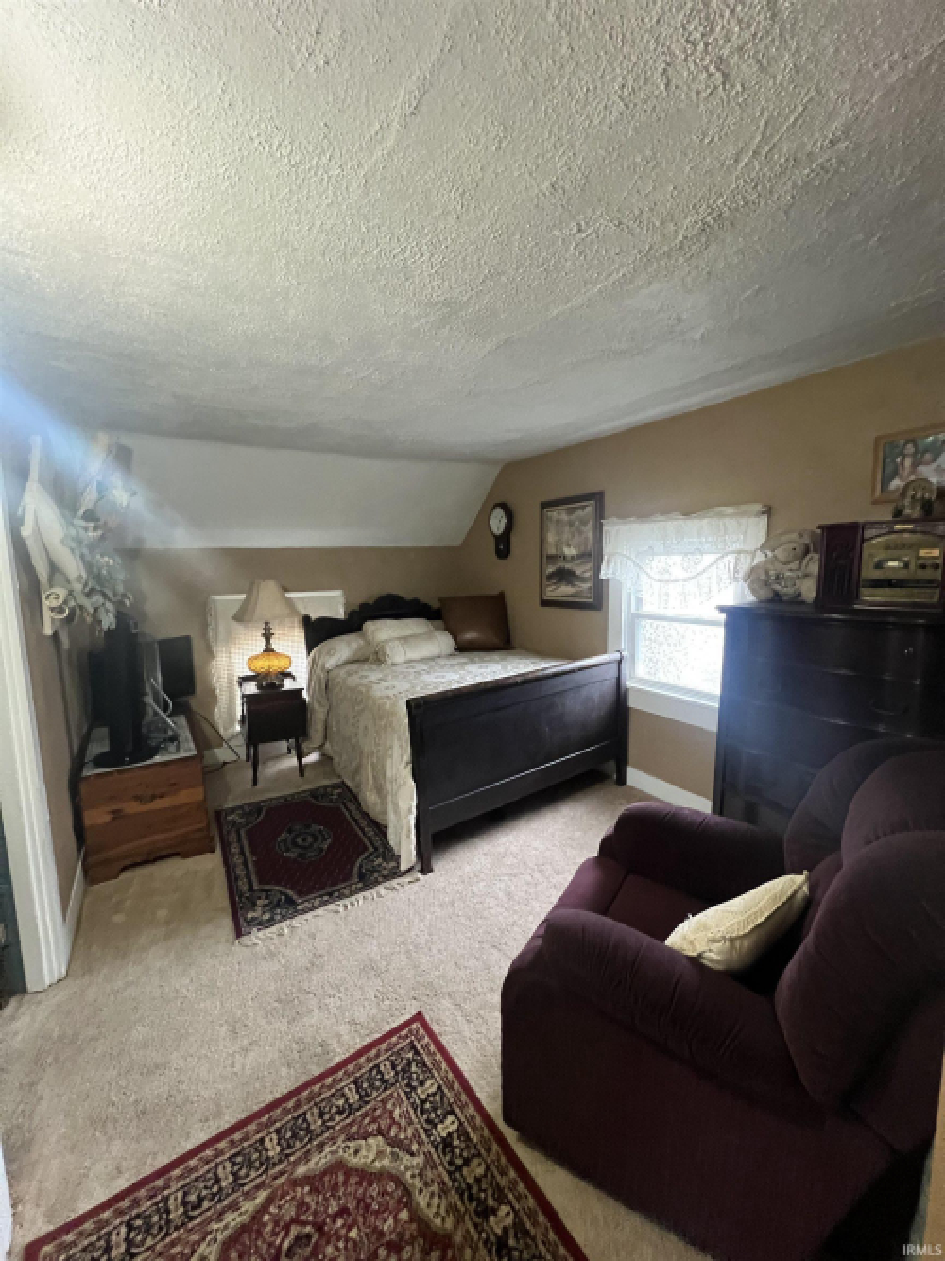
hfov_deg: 89.9
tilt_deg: -5.3
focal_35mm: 13
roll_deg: -0.6
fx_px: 473
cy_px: 630
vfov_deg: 106.2
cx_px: 472
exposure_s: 1/60
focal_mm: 1.57
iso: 640
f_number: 1.8
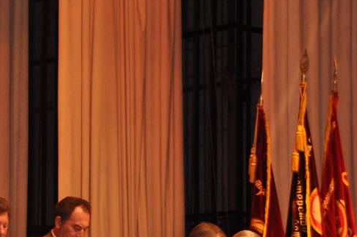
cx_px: -64
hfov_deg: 11.5
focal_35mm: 175
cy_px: 192
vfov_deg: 7.8
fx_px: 1733
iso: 640
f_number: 4.5
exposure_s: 1/125
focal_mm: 44
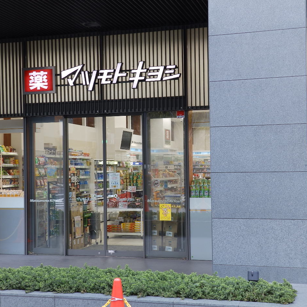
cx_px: 142
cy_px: 153
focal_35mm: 55
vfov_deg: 31.1
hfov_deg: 31.1
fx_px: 552
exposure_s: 1/40
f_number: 4.2
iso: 100
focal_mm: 8.2
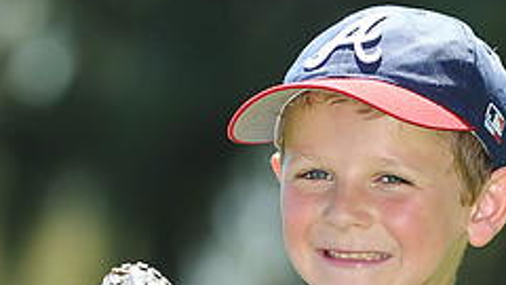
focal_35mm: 506
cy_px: 414
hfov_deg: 4.3
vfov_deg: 2.4
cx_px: 304
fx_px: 6789
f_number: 4.5
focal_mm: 200
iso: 200
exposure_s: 1/400
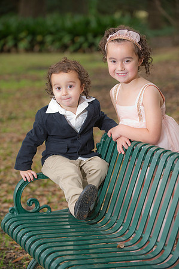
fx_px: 762
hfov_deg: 13.4
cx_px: 90
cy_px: 134
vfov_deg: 20.0
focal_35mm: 102
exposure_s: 1/200
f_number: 3.2
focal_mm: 102
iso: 400
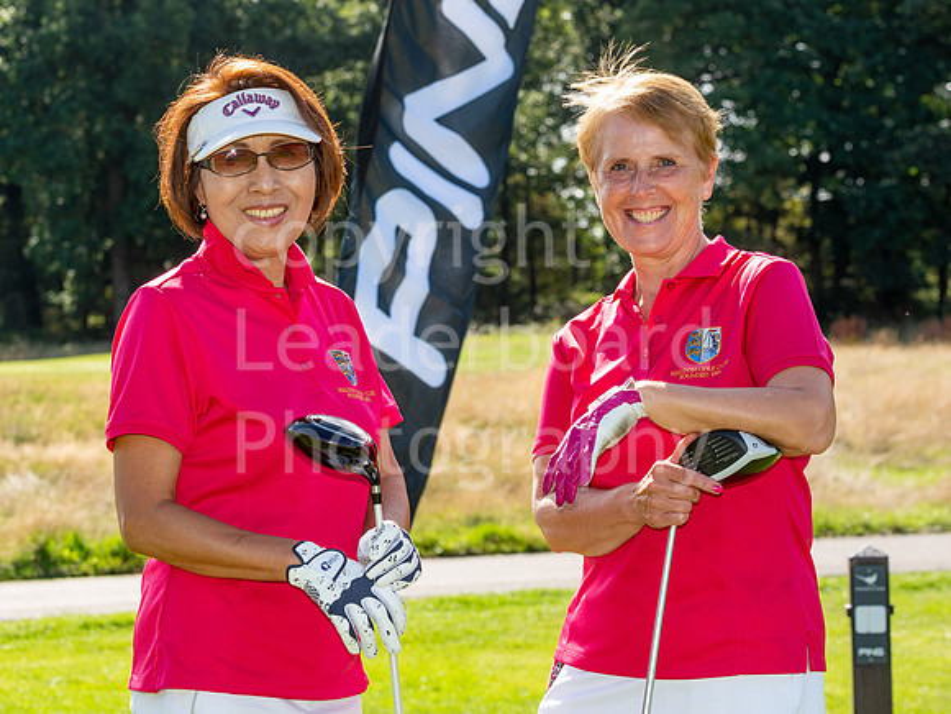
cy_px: 324
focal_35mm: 112
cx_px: 459
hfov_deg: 17.5
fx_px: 3089
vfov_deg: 13.2
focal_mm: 86
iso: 200
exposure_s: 1/250
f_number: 9
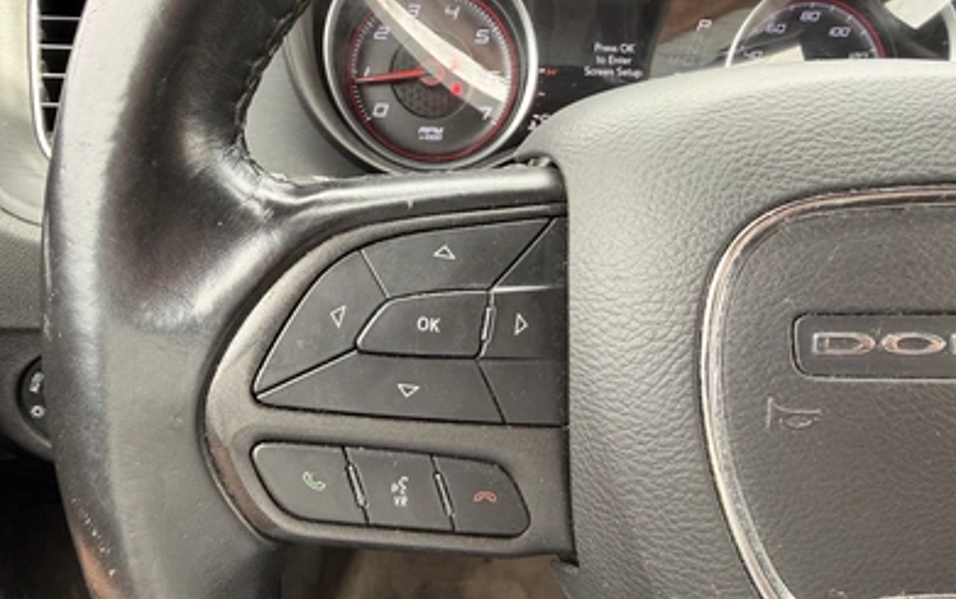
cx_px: 472
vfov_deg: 47.6
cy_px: 330
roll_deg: -1.1
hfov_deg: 70.4
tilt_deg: -28.3
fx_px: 678
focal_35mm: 26
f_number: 2.2
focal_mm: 2.22
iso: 125
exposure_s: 1/121
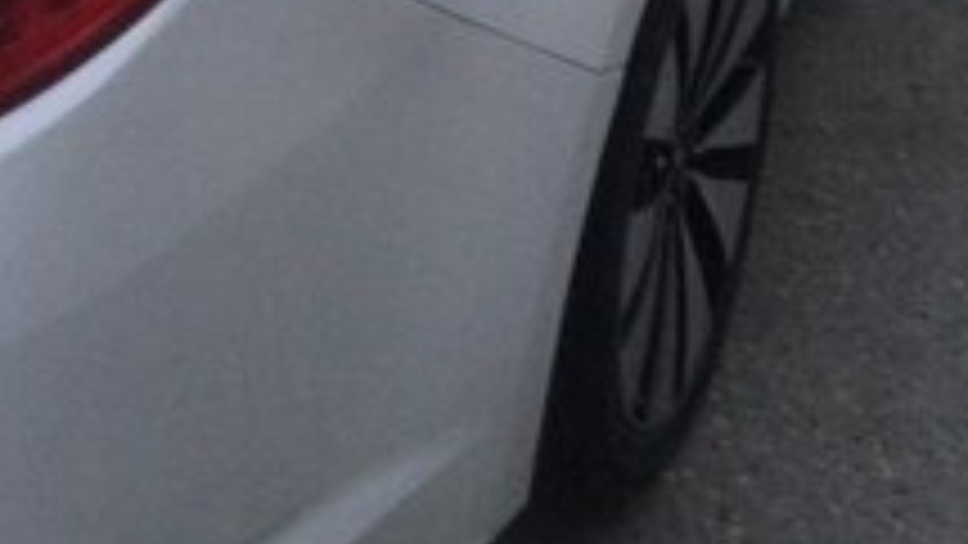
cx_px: 324
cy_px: -387
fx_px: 1874
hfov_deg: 28.8
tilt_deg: -21.9
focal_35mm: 73
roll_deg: +5.3
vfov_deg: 14.8
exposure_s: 1/33
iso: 250
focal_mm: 4.15
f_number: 2.2
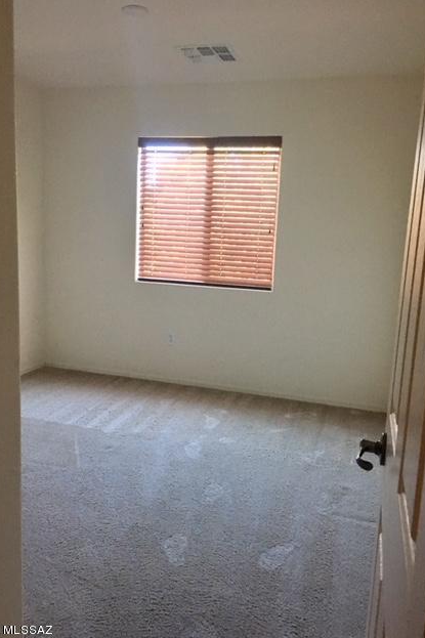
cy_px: 327
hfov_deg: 42.3
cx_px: 202
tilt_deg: -10.3
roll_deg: -1.9
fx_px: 549
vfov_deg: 60.3
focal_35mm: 31
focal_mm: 4.15
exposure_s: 1/30
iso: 200
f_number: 2.2
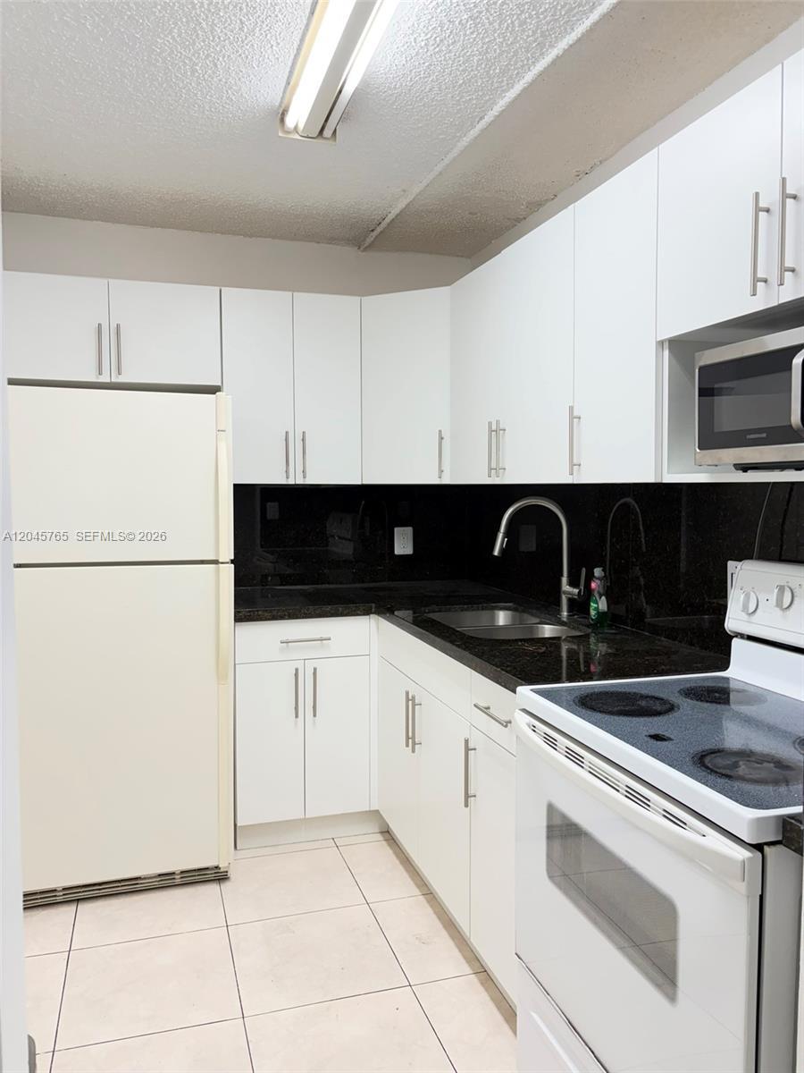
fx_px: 805
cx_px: 402
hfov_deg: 53.1
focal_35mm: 26
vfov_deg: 67.3
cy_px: 536
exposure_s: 1/60
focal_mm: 5.96
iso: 160
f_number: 1.6
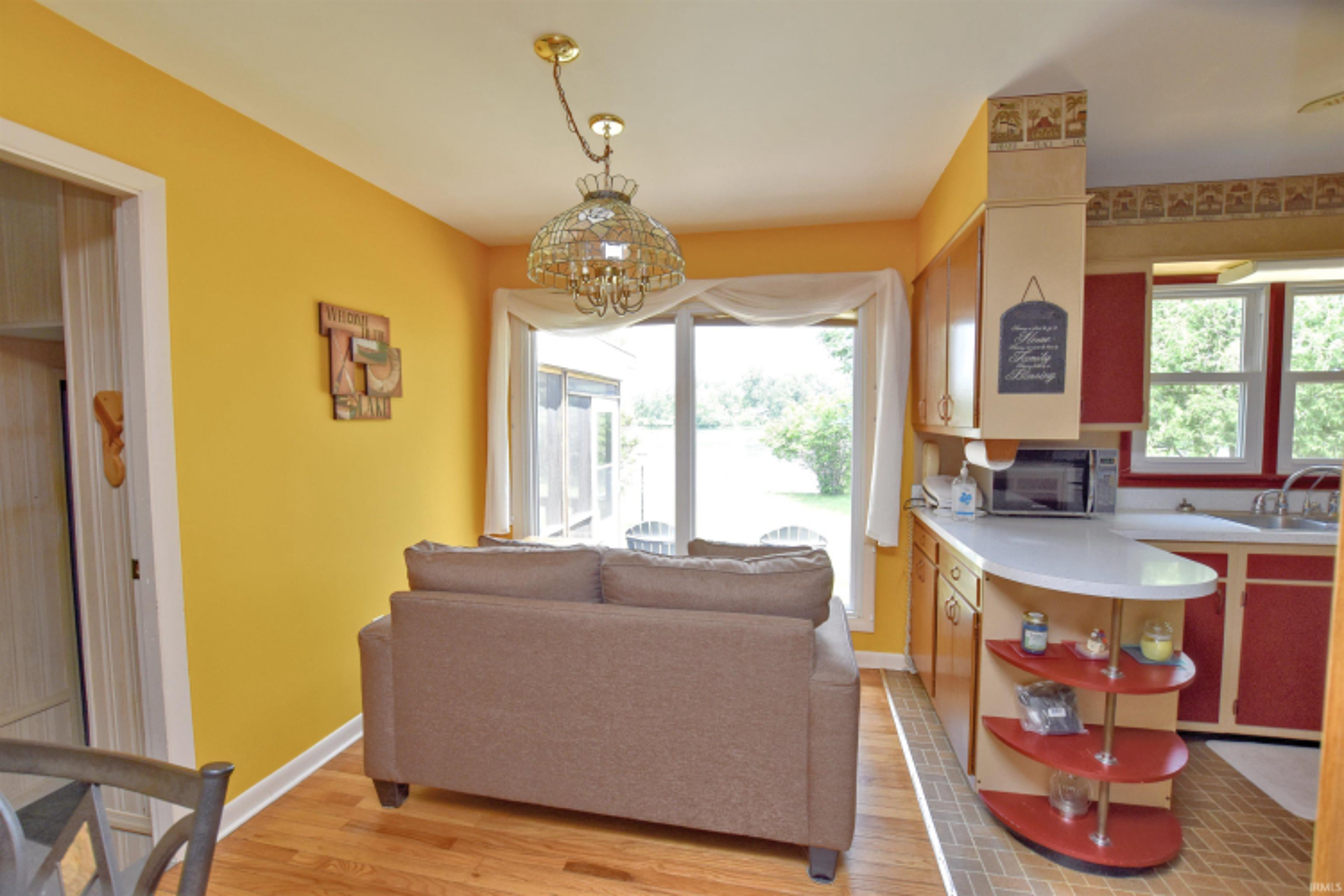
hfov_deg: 100.4
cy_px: 448
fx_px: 560
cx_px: 672
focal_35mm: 15
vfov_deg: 77.3
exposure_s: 1/100
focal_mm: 10
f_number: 5
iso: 400
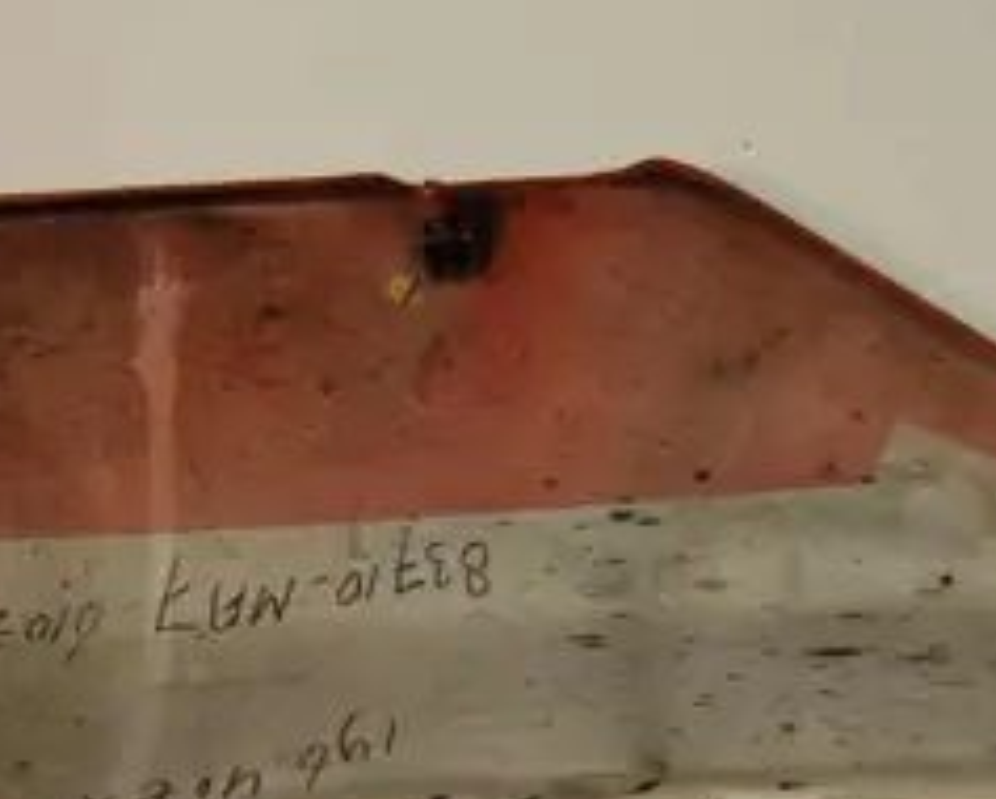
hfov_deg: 25.7
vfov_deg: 20.5
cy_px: 610
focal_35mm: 74
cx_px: 456
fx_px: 2185
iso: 400
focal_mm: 23
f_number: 5
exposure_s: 1/100
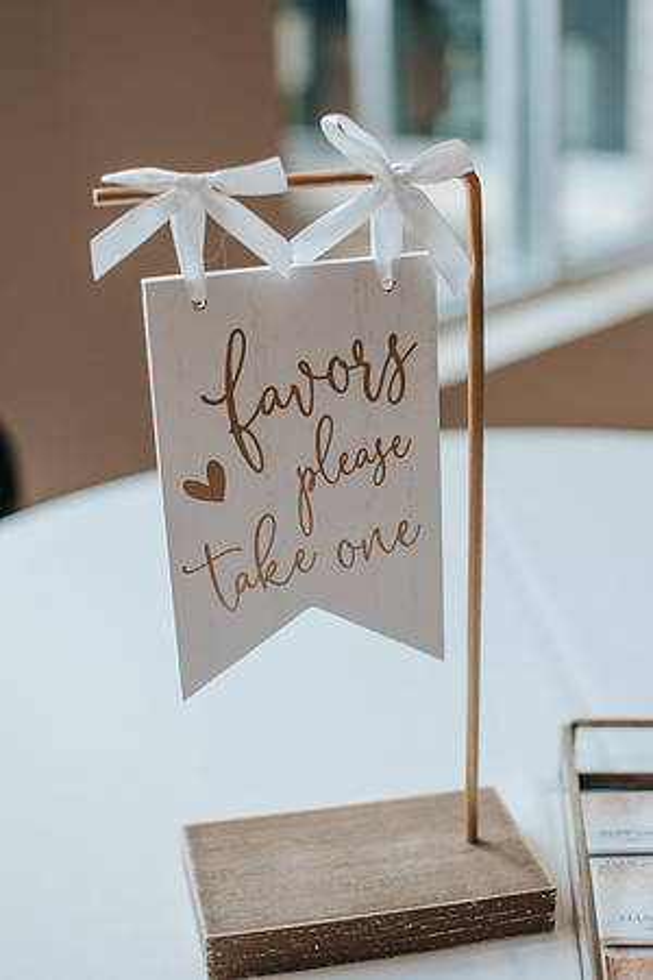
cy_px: 490
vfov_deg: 37.9
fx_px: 1428
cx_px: 326
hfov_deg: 25.8
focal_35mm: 52
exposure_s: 1/320
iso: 400
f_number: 2.8
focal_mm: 35
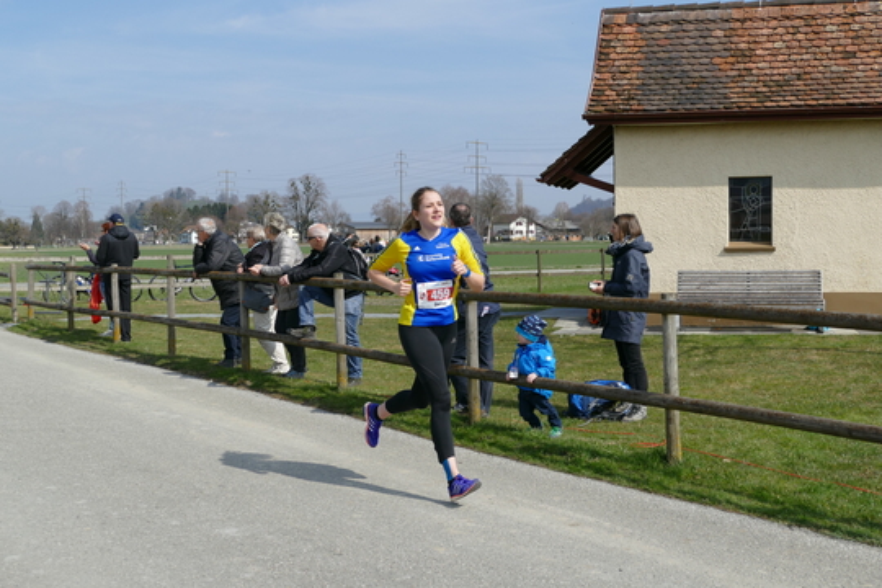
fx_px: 1151
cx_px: 441
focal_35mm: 47
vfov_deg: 28.6
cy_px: 294
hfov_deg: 41.9
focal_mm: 17.27
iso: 125
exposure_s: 1/1600
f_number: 3.5
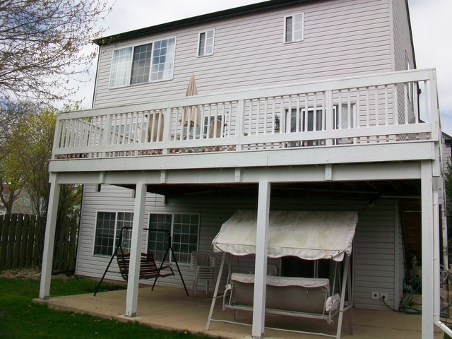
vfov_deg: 44.2
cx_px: 226
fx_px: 418
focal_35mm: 32
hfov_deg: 56.8
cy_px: 170
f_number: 5.5
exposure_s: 1/320
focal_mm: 5.7
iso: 64
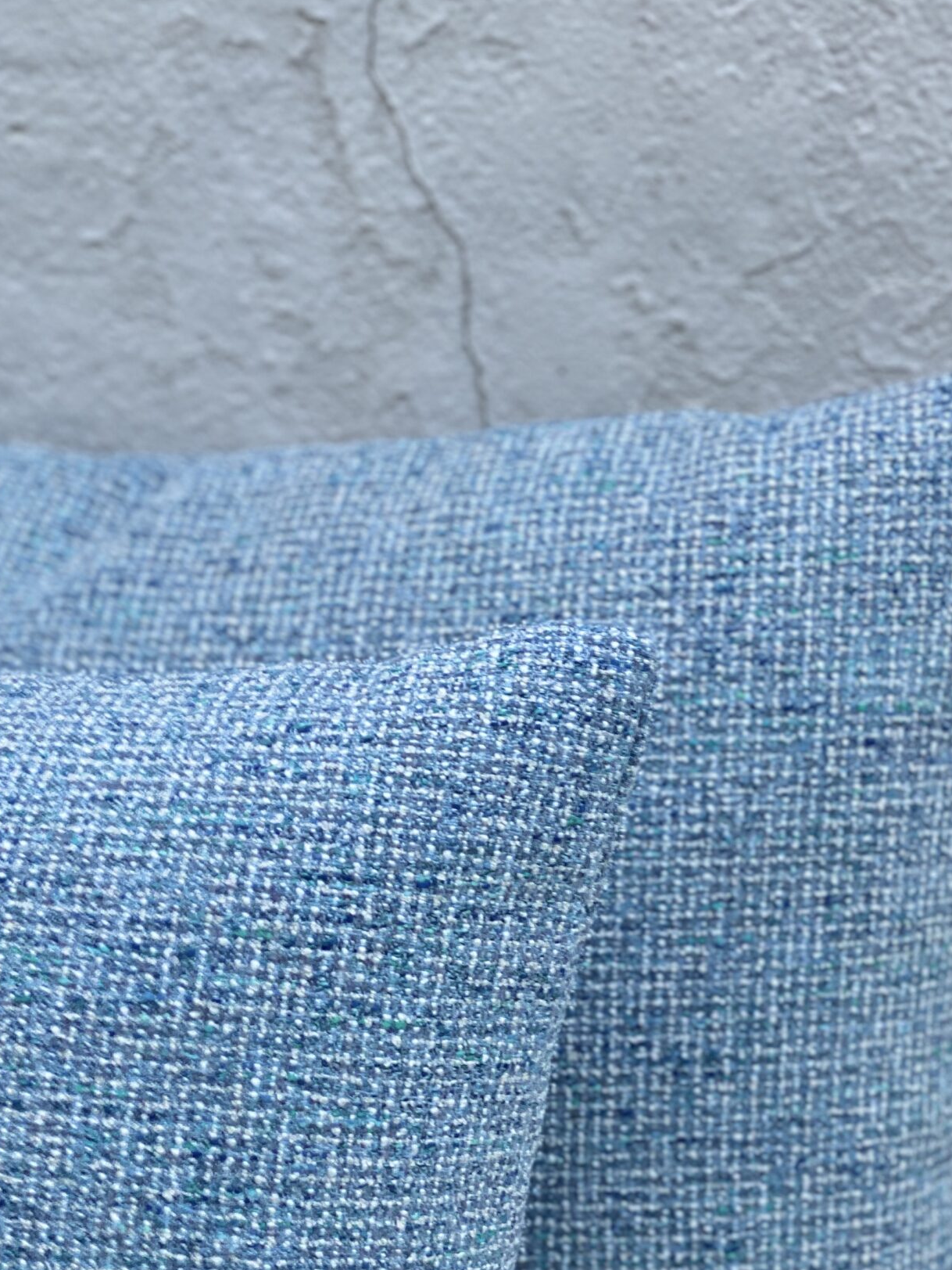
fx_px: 3006
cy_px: 910
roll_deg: +3.0
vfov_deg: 23.6
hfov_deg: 18.0
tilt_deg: -23.0
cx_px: 455
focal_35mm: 82
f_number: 2
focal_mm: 6
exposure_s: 1/122
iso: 80
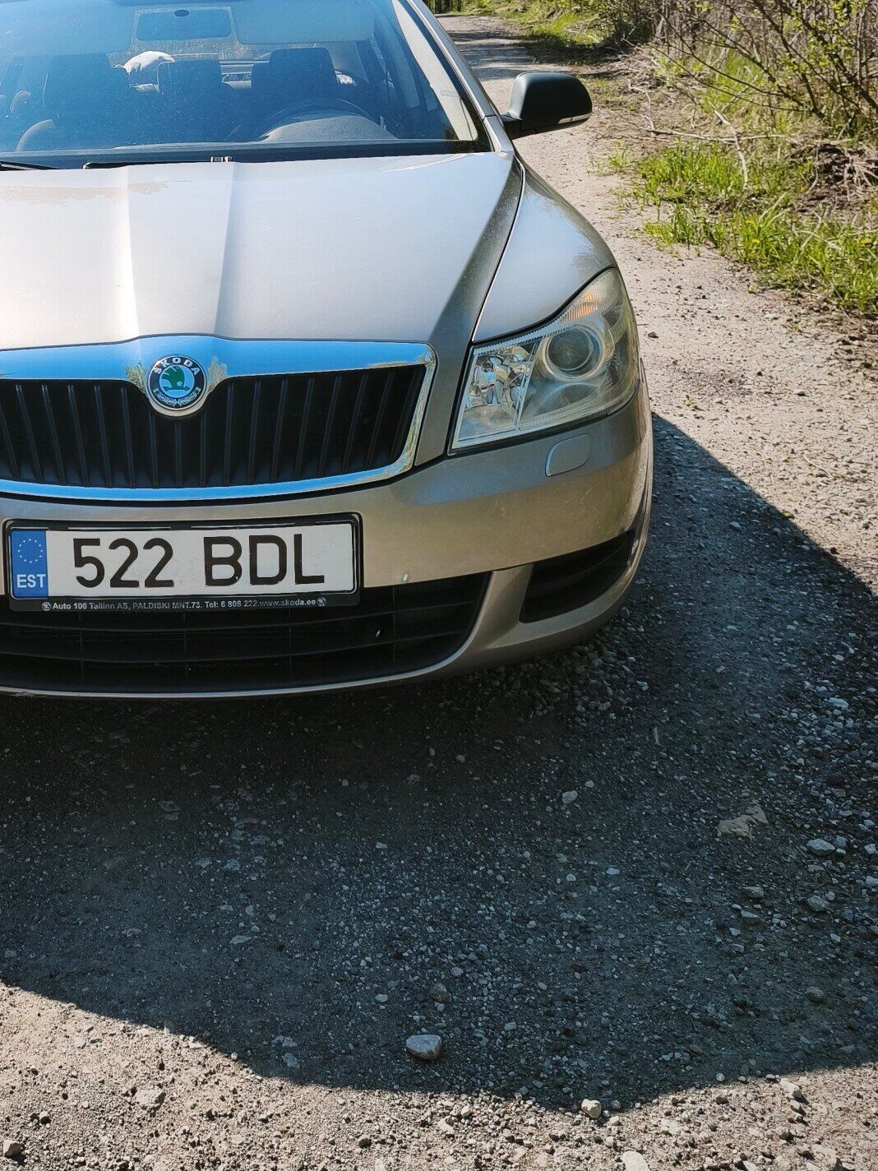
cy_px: 378
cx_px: 150
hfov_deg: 33.2
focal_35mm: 42
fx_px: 1420
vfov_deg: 44.1
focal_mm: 6.45
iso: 50
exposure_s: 1/3348
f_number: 1.62
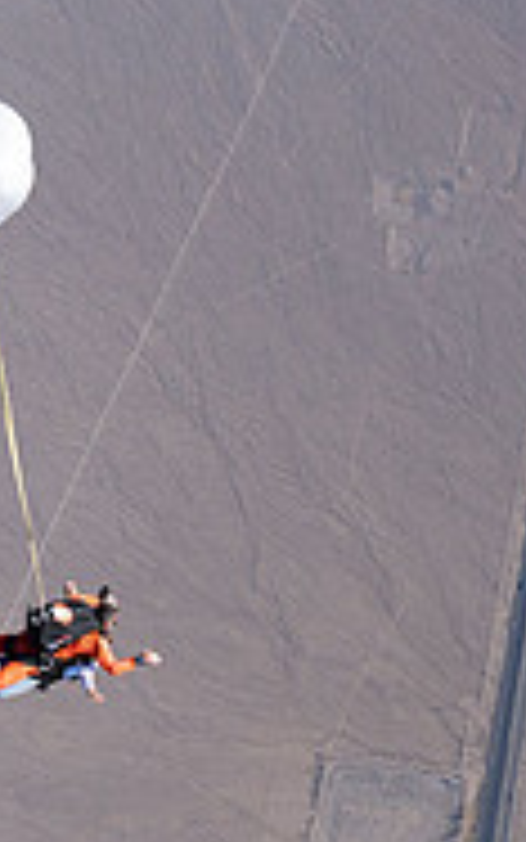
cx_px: 346
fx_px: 1742
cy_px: 714
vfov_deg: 26.5
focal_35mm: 76
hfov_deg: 17.1
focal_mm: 24
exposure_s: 1/2000
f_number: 8
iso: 800
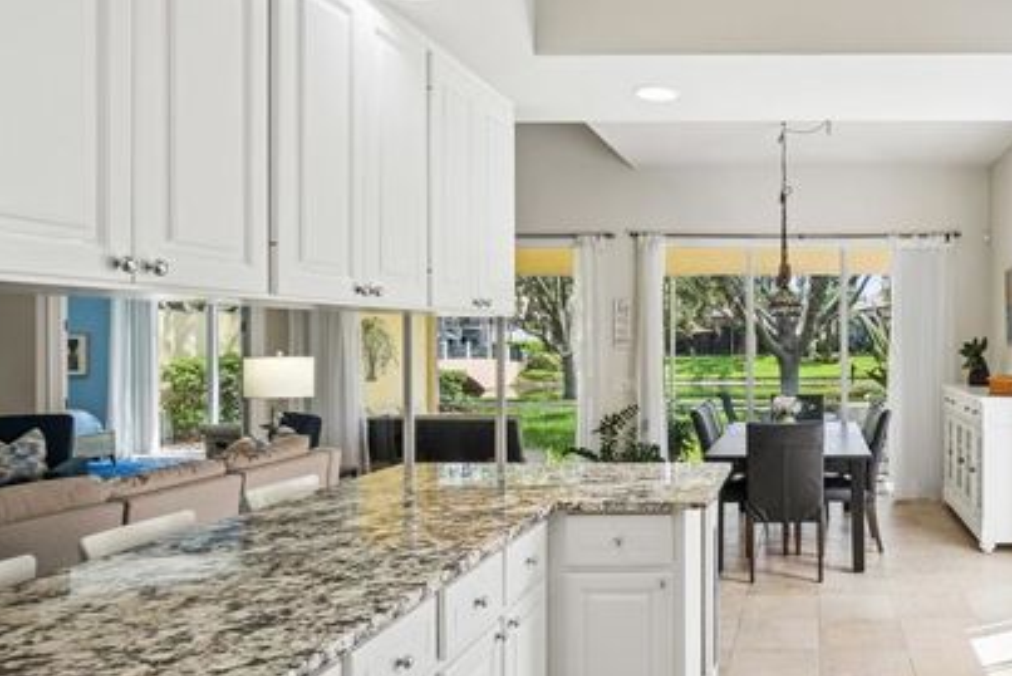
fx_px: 787
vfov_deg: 46.4
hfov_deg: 60.5
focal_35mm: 28
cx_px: 802
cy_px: 344
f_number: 8
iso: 200
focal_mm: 16
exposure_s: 1/50
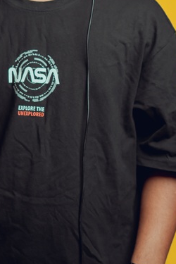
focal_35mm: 204
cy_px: 78
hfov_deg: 6.7
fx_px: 1496
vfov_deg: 10.1
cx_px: 23
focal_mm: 85
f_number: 1.4
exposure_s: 1/2500
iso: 400
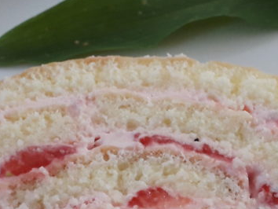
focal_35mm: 78
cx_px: 170
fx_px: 627
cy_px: 142
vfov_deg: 18.9
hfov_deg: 24.9
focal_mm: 3.6
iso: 125
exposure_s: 1/50
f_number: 1.9
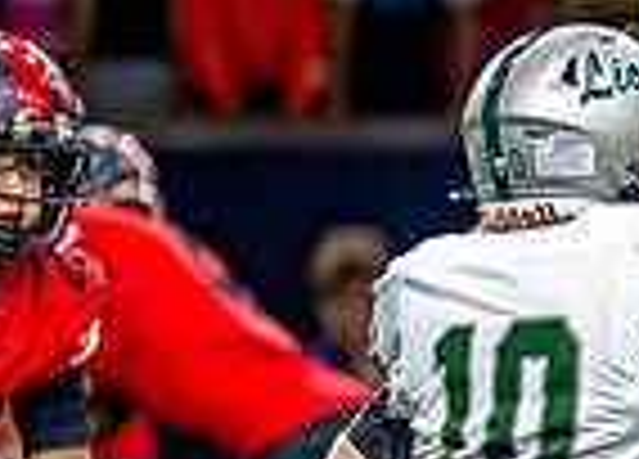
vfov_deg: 1.1
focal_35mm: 1277
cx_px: 1259
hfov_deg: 1.6
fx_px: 23219
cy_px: 421
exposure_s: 1/2000
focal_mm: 200
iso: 5000
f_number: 2.8
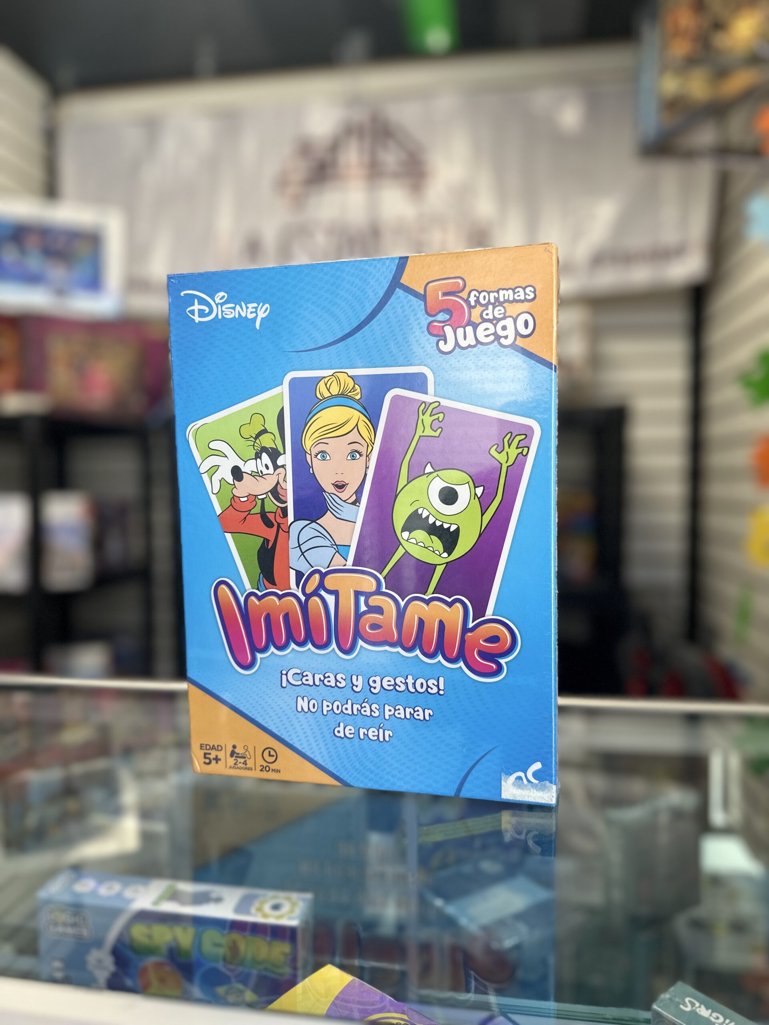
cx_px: 384
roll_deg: -0.3
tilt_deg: -2.0
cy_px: 512
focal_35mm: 24
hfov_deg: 56.8
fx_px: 711
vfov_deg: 71.6
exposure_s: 1/120
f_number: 1.78
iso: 100
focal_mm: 6.86
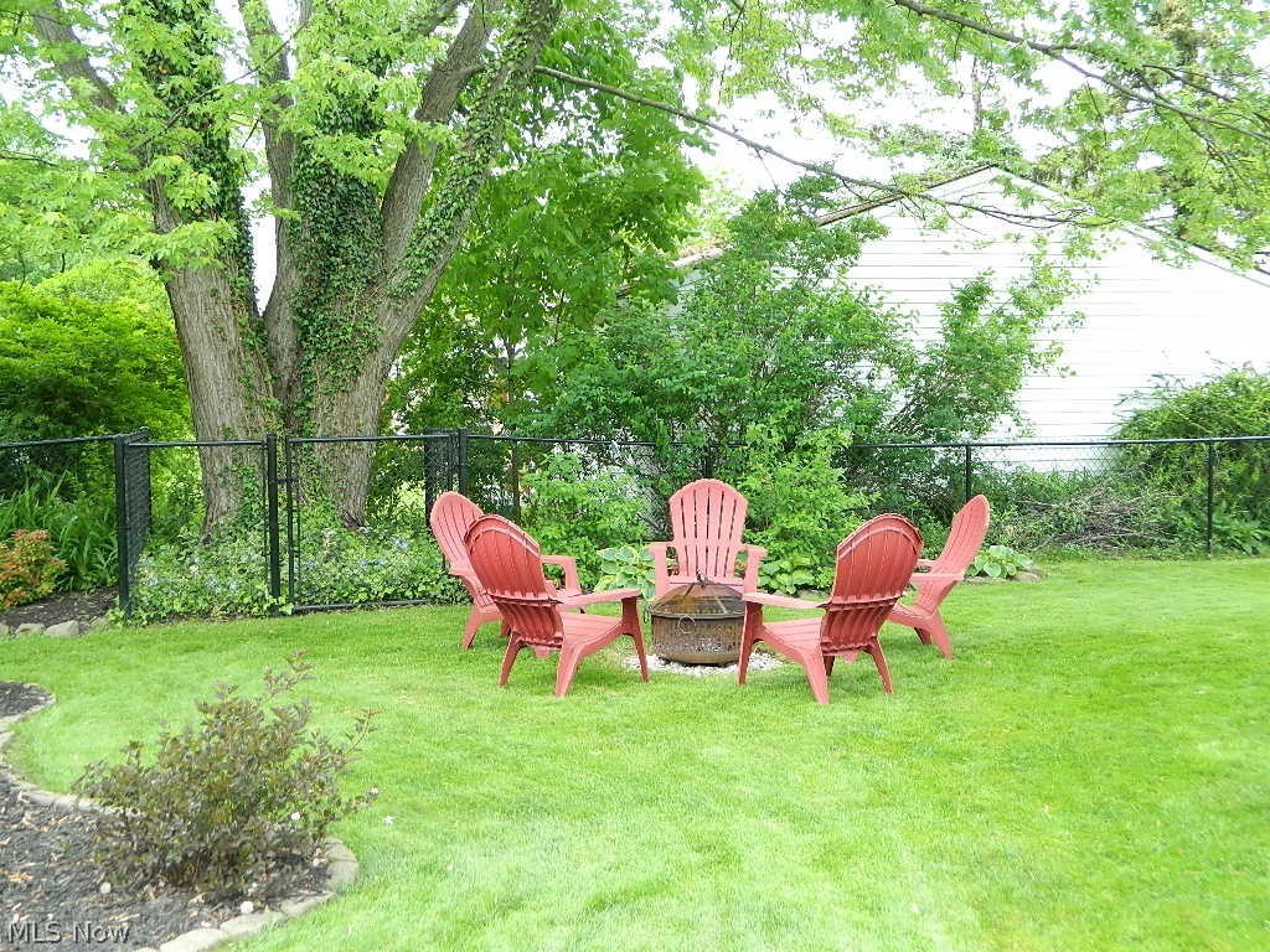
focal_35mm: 41
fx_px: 1504
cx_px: 635
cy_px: 476
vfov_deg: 35.1
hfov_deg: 45.8
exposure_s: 1/160
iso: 110
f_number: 3.5
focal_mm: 7.3
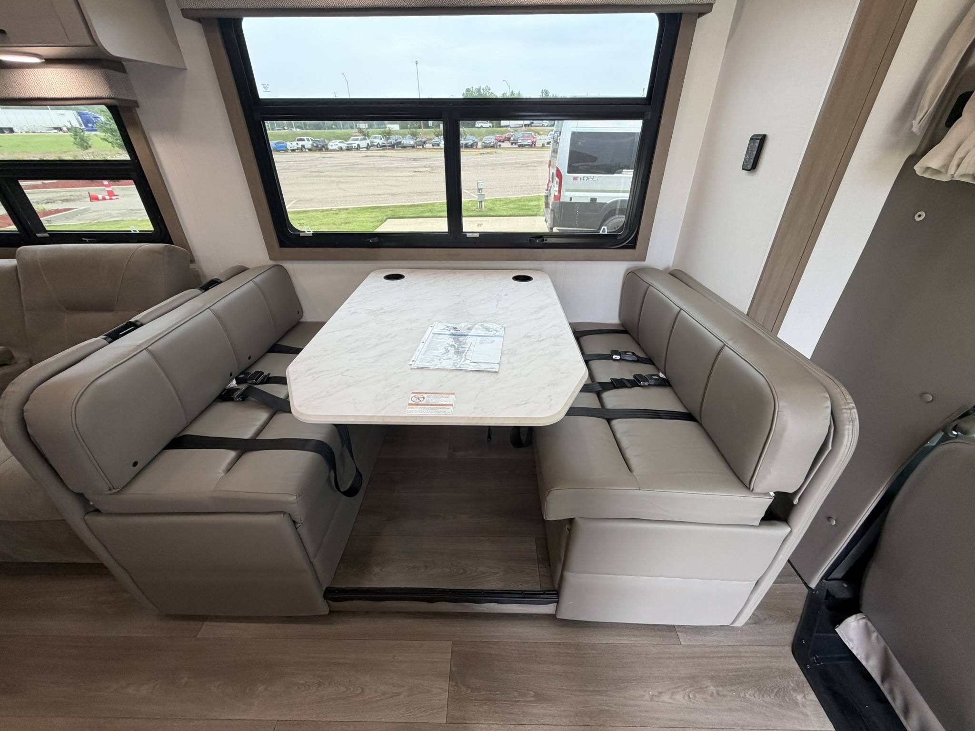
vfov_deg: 85.7
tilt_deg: -31.6
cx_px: 488
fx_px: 394
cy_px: 366
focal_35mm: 14
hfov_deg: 102.1
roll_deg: +2.6
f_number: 2.2
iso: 125
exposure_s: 1/121
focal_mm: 2.22
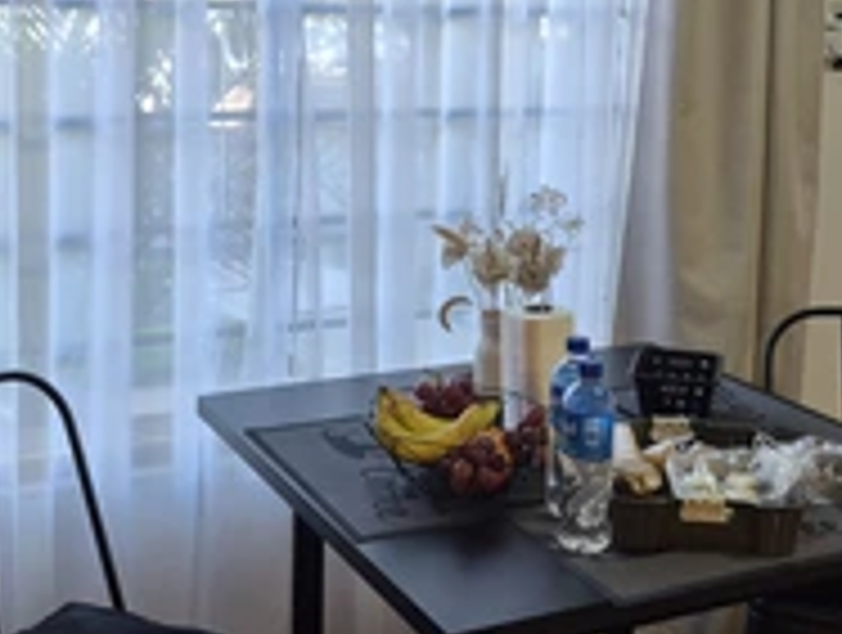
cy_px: 90
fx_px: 1316
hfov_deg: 35.5
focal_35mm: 54
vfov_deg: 26.4
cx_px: 450
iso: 100
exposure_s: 1/100
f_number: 1.8
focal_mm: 5.4
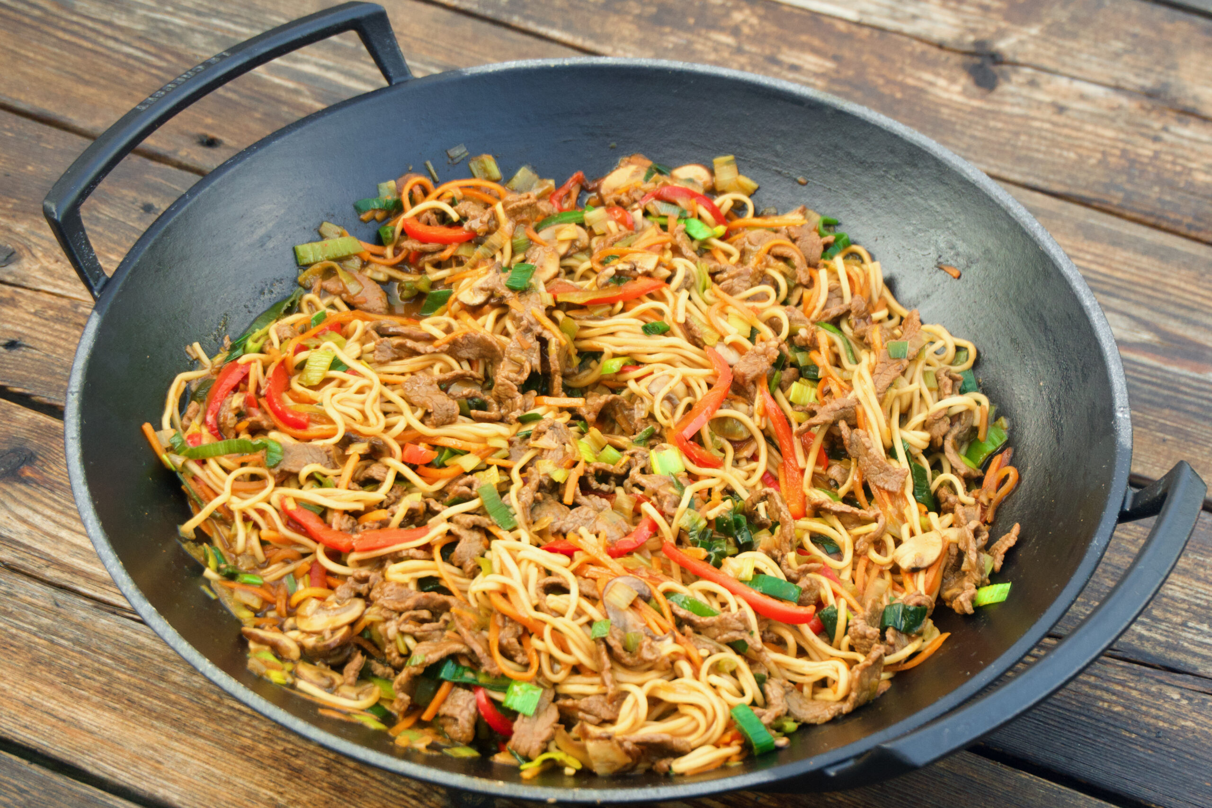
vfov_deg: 18.2
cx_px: 606
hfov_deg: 27.0
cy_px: 404
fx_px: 2525
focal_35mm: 75
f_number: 5.6
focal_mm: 50
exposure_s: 1/80
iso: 250
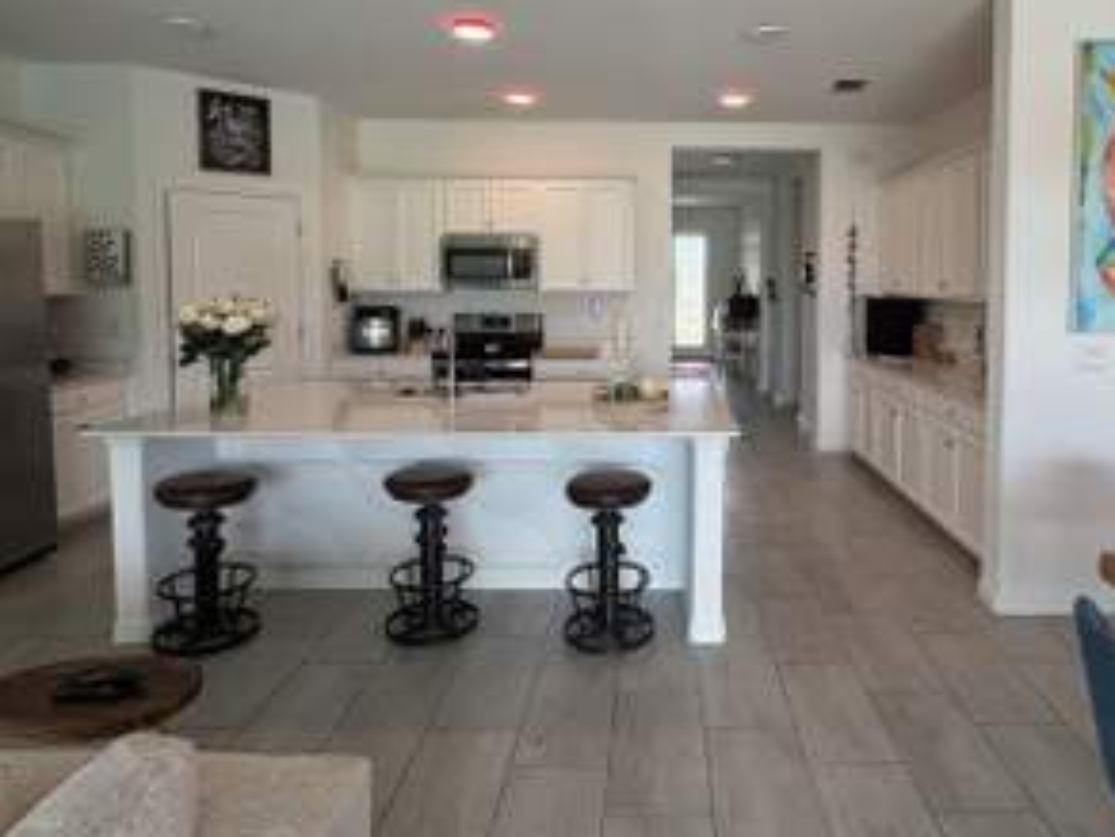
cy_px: 313
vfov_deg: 58.1
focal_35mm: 23
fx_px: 741
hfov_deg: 73.1
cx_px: 668
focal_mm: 2.22
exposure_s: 1/120
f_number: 2.2
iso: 160
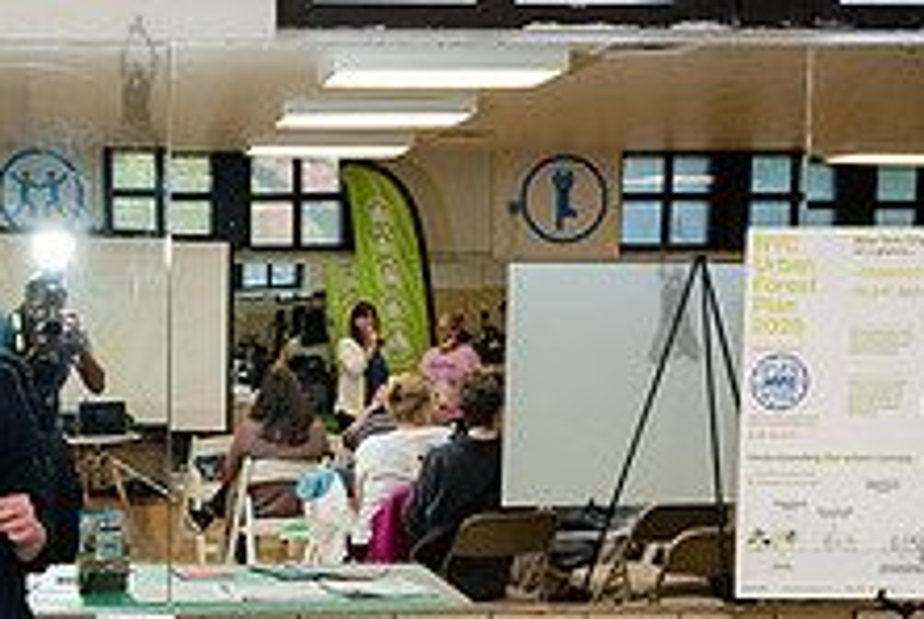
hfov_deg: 30.2
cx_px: 122
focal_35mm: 64
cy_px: 491
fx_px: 1645
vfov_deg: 21.1
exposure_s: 1/250
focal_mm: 24
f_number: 4.5
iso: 4000
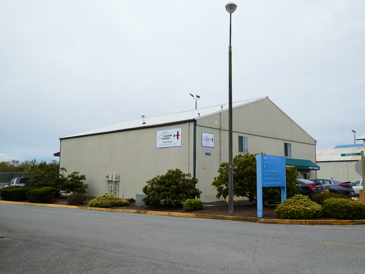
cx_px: 182
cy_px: 137
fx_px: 369
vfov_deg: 40.7
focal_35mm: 35
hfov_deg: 52.6
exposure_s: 1/640
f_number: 3.7
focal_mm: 6.3
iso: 80
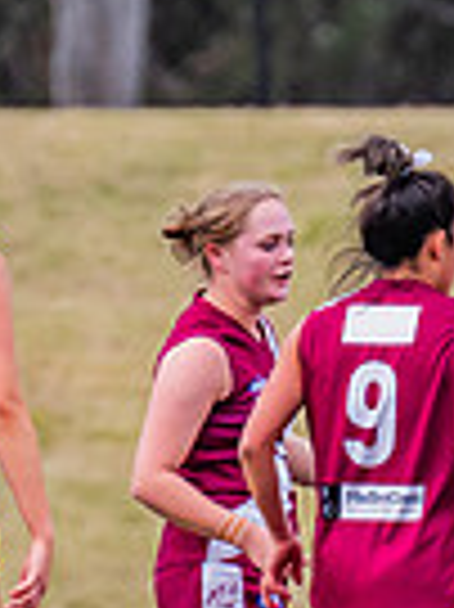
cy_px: 622
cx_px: 841
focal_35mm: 2205
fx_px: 38620
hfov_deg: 0.7
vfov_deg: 0.9
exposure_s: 1/1600
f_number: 7.1
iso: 800
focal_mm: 420
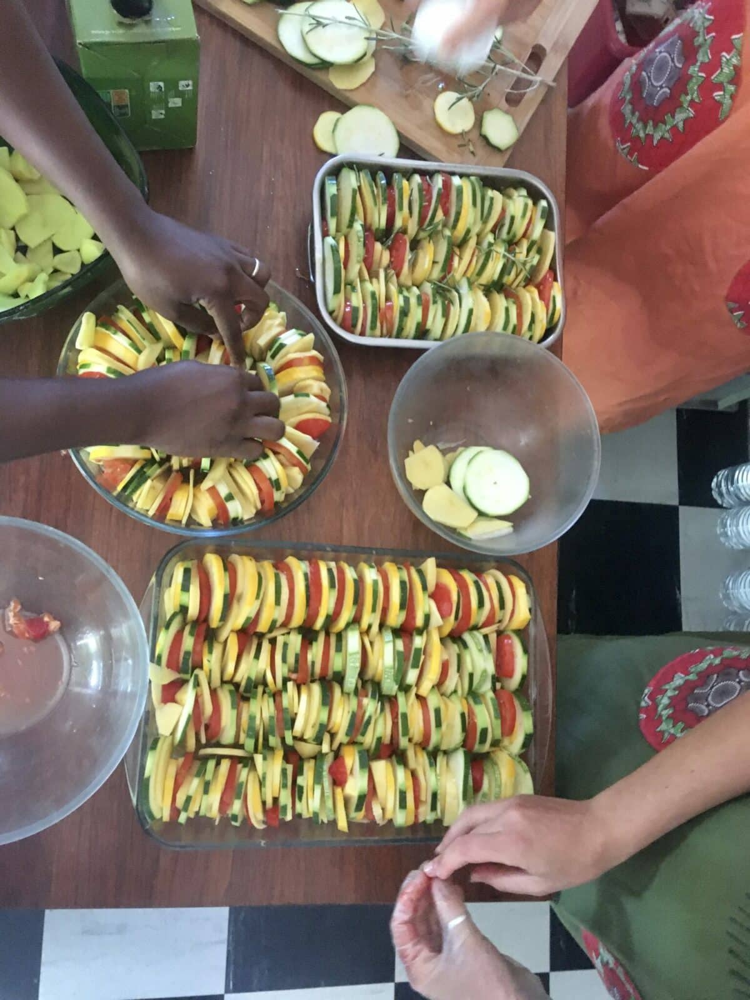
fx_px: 838
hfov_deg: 48.2
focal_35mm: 29
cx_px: 375
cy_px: 500
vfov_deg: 61.7
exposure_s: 1/17
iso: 250
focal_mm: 4.15
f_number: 2.2
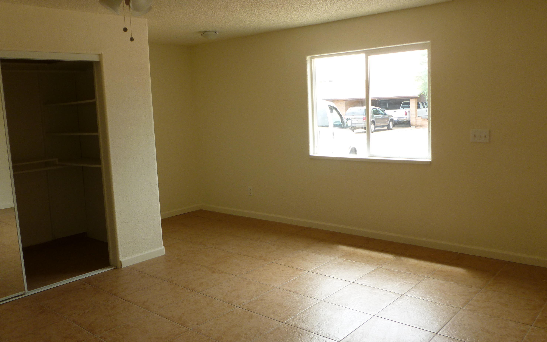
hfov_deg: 62.9
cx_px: 274
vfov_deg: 41.8
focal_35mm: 30
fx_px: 447
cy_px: 158
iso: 125
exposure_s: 1/60
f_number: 3.3
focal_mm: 5
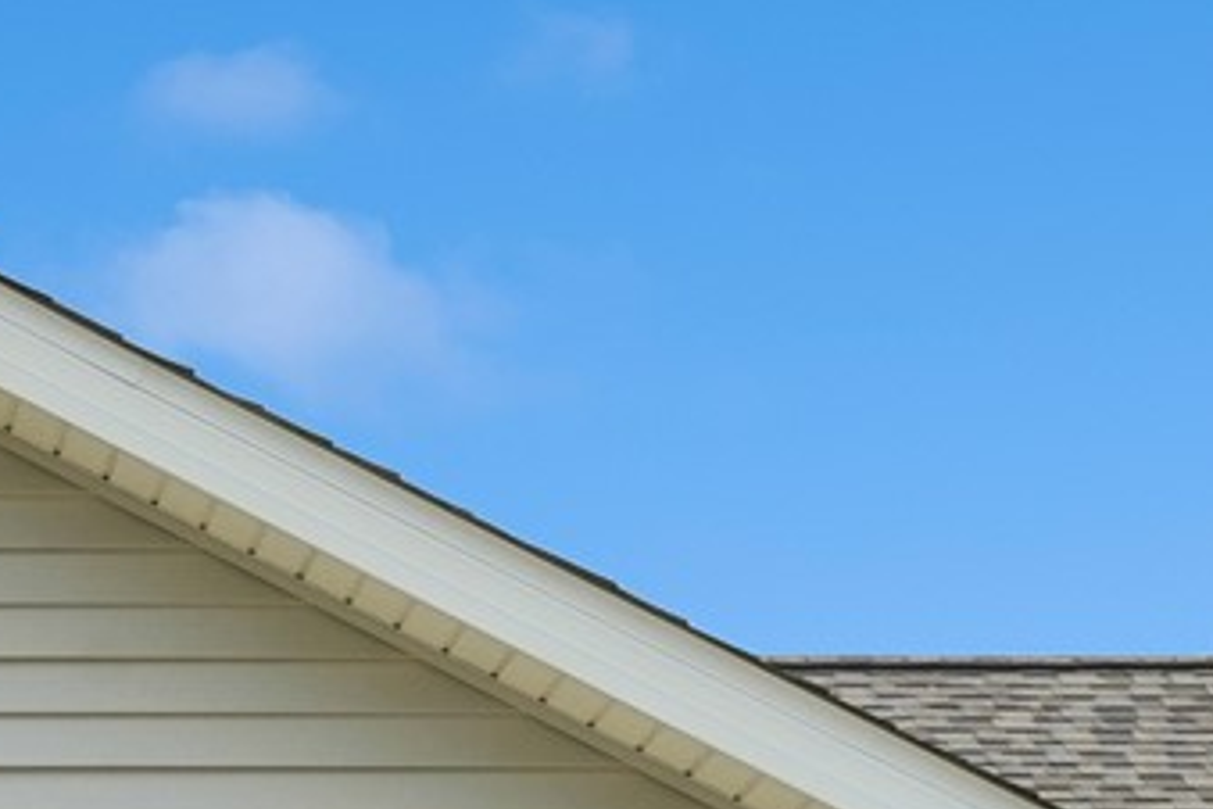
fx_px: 5896
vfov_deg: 7.6
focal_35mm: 175
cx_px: -224
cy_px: 1369
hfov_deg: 11.5
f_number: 11
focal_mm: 35
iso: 500
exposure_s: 1/1000
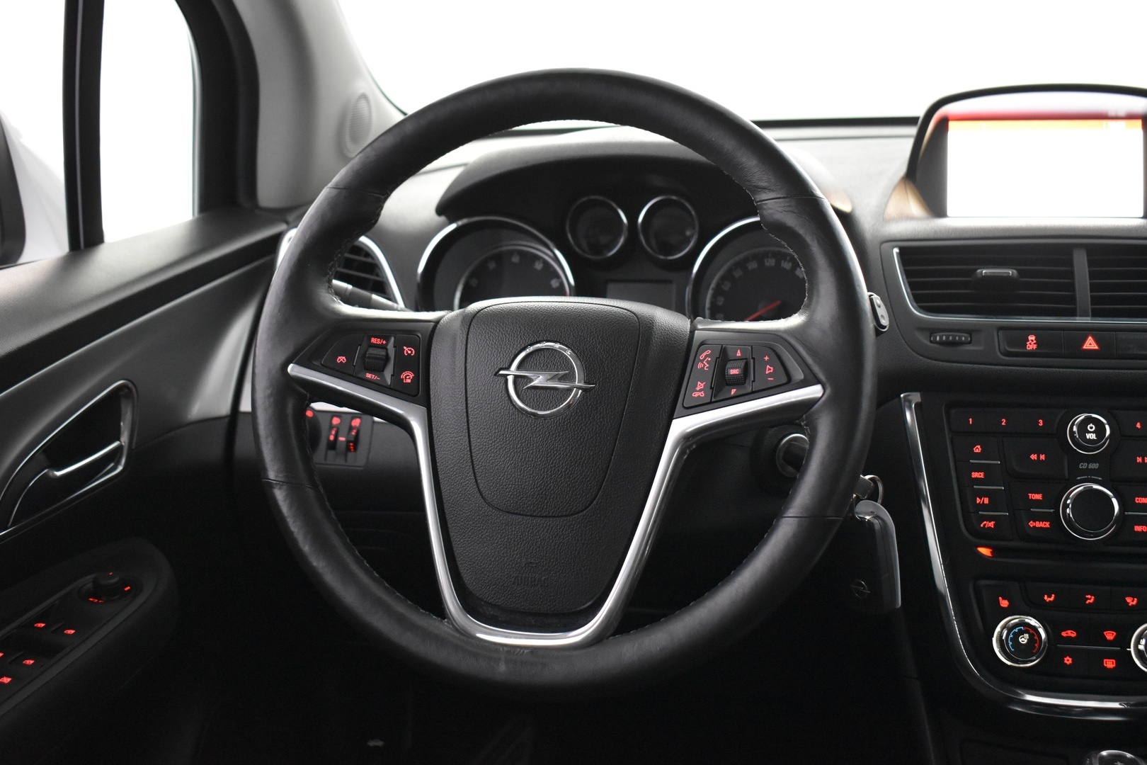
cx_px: 574
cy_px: 382
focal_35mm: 39
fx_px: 1242
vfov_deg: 34.2
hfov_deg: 49.6
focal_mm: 26
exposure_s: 1/20
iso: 3200
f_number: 4
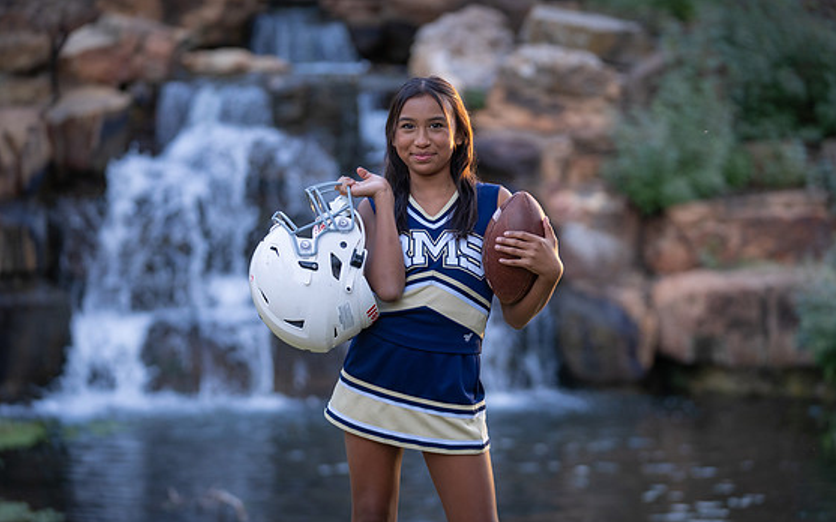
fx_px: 3075
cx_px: 419
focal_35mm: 135
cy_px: 238
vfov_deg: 9.7
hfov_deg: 15.5
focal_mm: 117
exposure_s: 1/320
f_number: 2.8
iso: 640
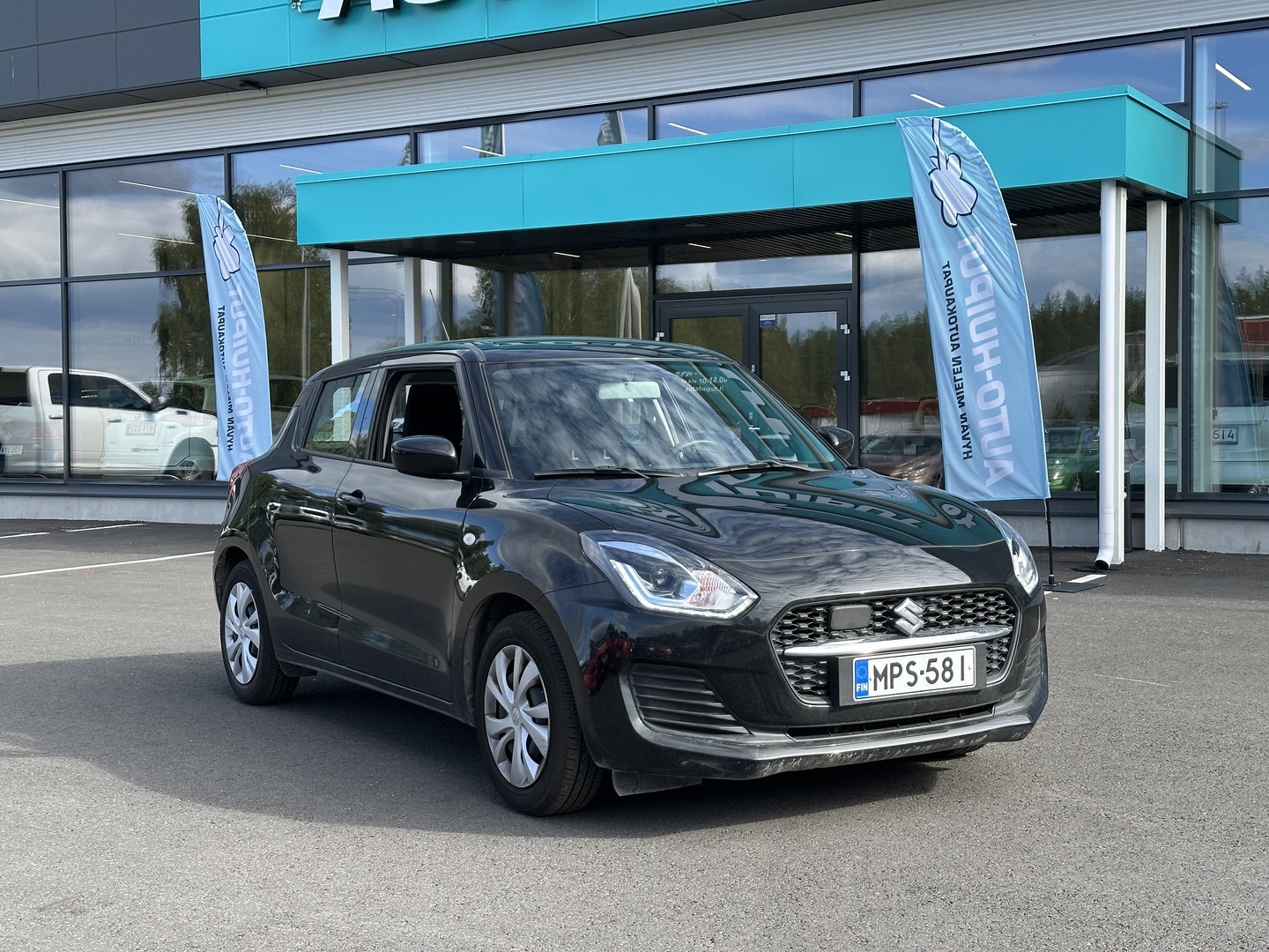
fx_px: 1760
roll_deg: +0.7
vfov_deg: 30.3
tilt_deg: -0.4
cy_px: 476
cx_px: 634
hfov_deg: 39.7
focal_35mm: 48
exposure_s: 1/756
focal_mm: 6.86
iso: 64
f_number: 1.78
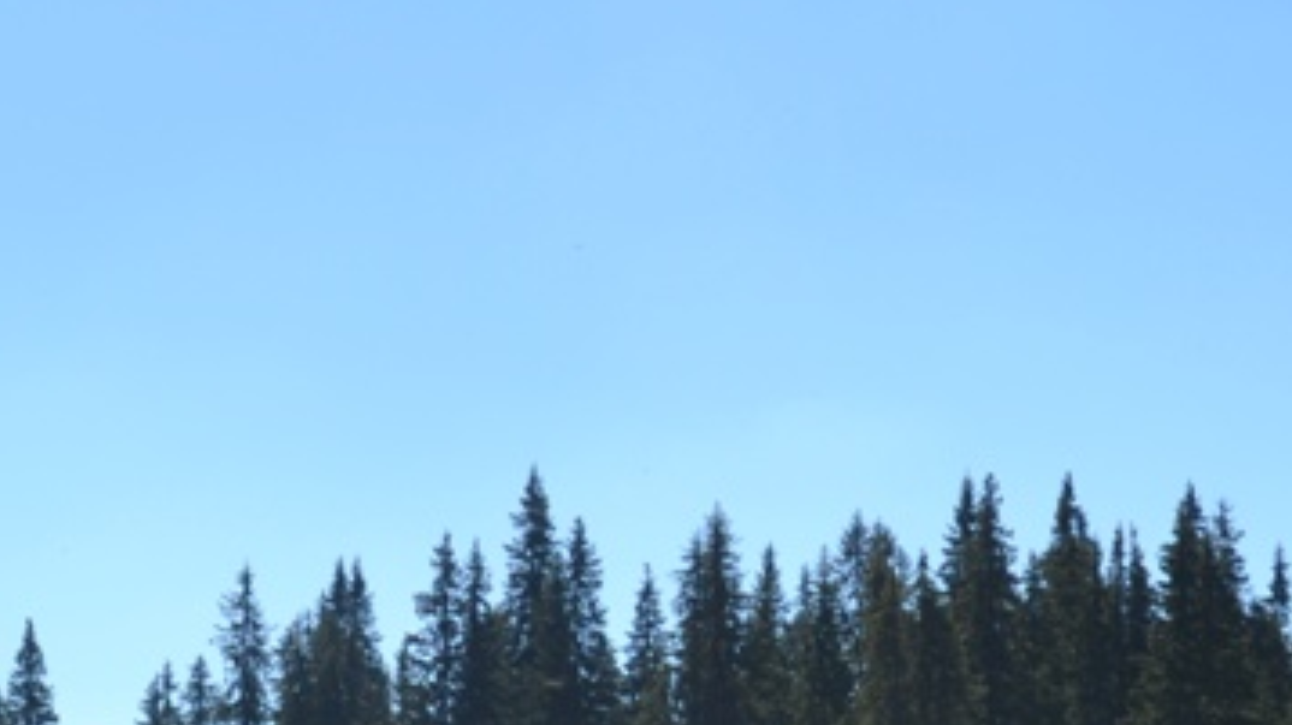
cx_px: 855
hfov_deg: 21.5
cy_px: 727
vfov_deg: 12.1
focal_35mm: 99
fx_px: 3390
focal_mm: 22
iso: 100
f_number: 8
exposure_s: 1/250
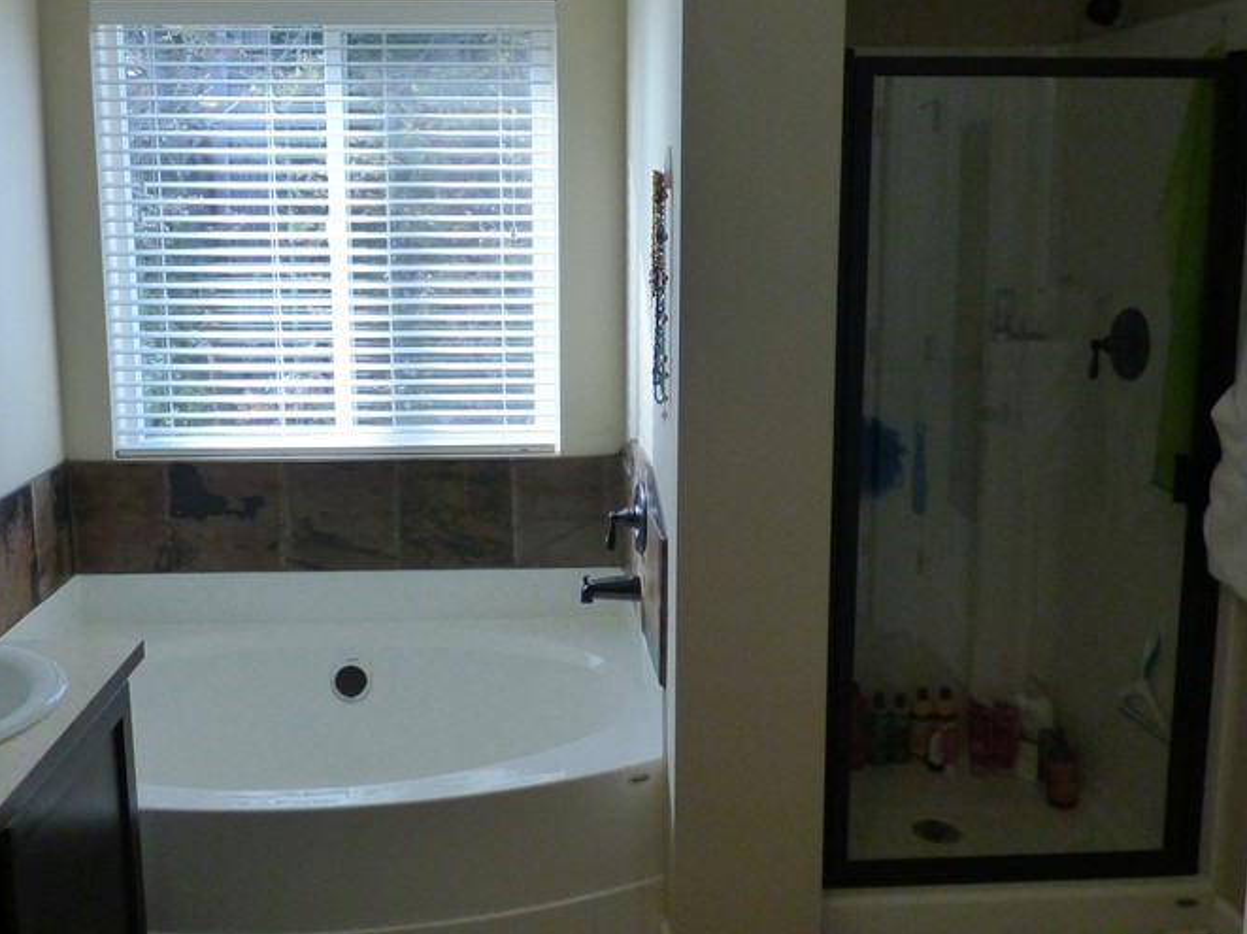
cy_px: 375
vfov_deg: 45.2
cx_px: 555
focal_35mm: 31
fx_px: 1116
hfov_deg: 58.2
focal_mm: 3.59
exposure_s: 1/100
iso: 320
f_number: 2.8
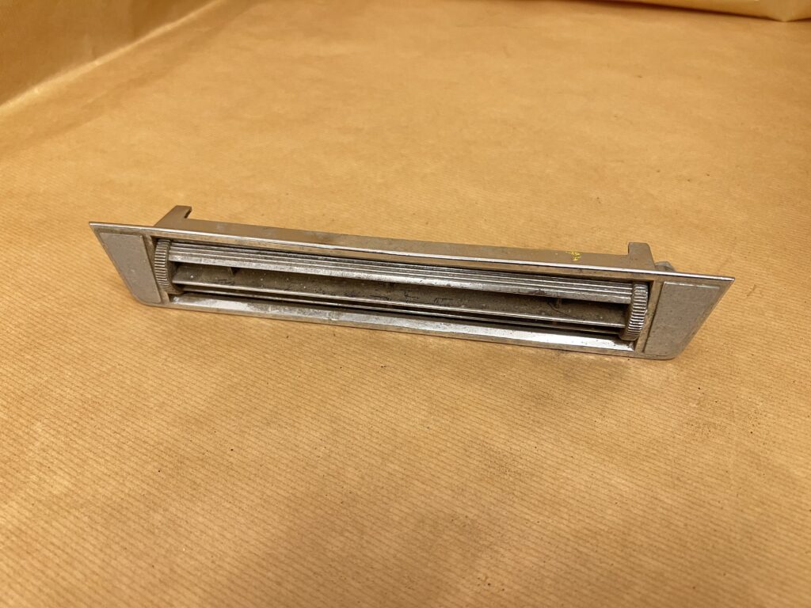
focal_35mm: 26
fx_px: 609
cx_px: 406
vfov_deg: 53.1
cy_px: 304
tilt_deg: -45.2
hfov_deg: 67.3
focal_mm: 5.7
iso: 160
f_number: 1.5
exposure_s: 1/50
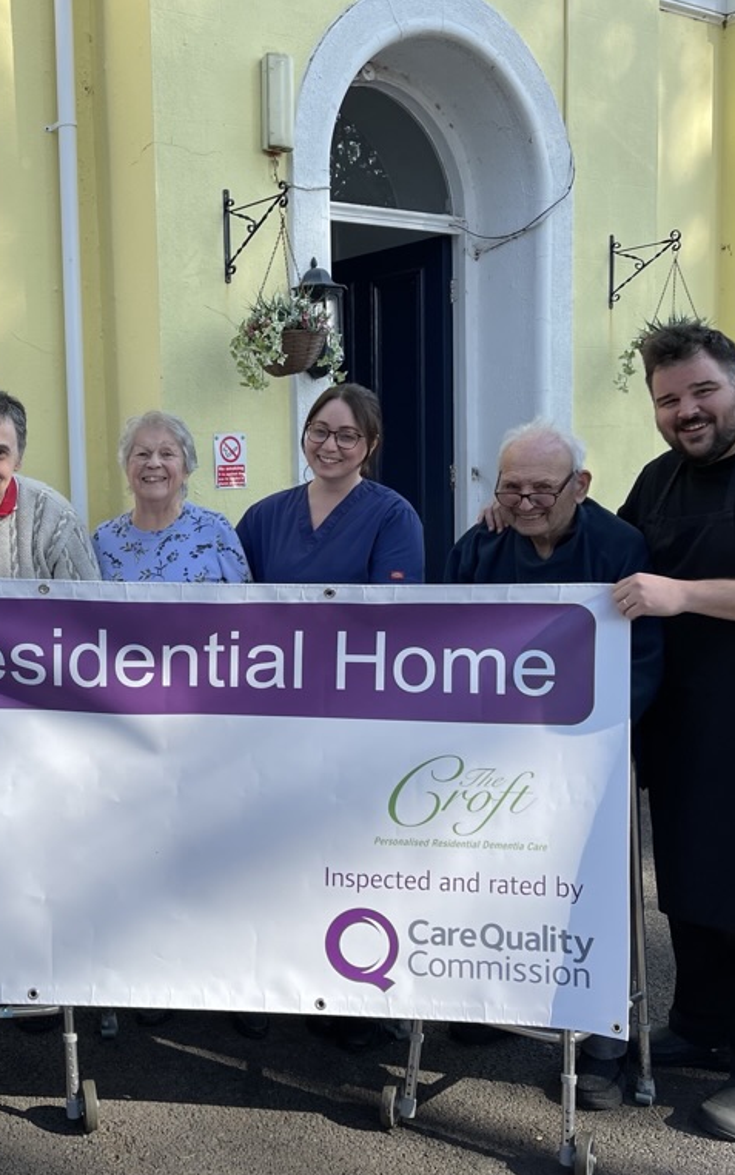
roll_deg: +1.9
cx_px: 151
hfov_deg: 33.5
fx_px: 1186
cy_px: 588
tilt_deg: -5.9
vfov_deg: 52.7
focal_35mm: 37
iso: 32
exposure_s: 1/1767
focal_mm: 5.1
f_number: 1.6
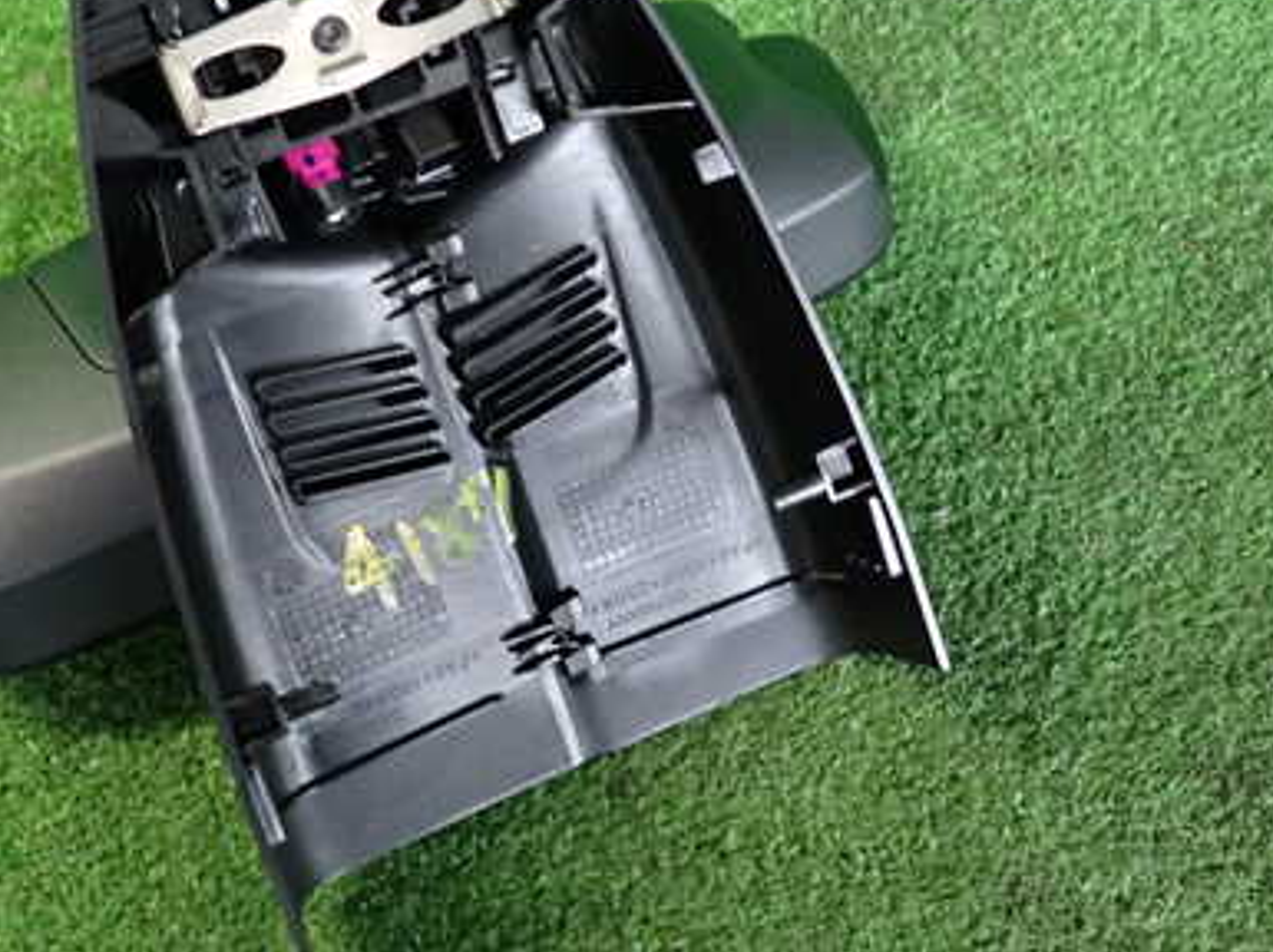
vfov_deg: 36.6
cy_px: 377
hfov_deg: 46.6
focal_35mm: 39
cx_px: 354
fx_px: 1433
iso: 400
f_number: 2
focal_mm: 4.5
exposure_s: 1/30
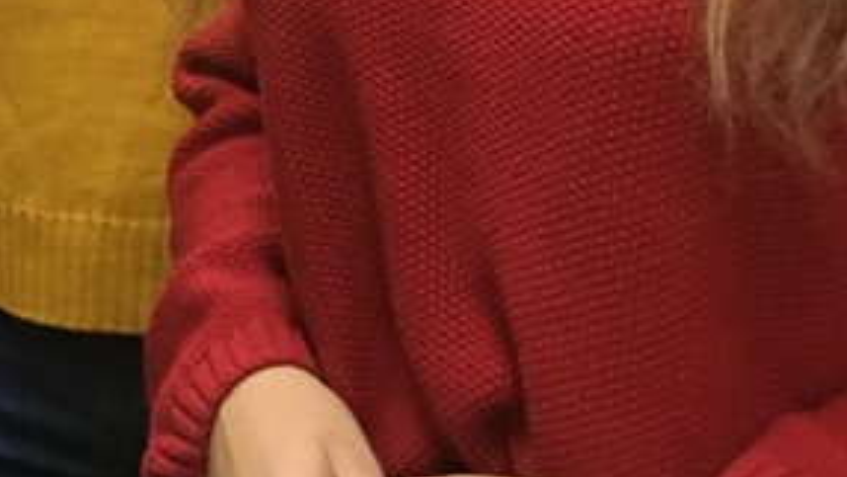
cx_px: -98
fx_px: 2538
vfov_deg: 9.9
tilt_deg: -1.1
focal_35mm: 113
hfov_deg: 18.2
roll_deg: -0.8
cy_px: -513
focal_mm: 4.15
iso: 250
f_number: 2.2
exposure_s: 1/33
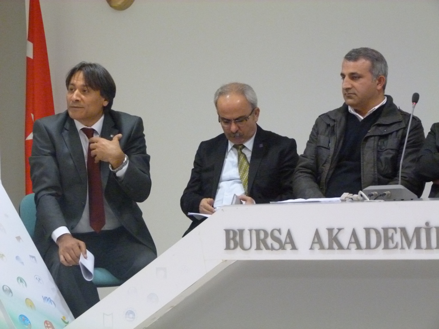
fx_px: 1471
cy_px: 164
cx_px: 220
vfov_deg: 12.8
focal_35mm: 116
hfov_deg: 17.0
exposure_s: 1/20
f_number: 3.5
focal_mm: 20.8
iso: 800
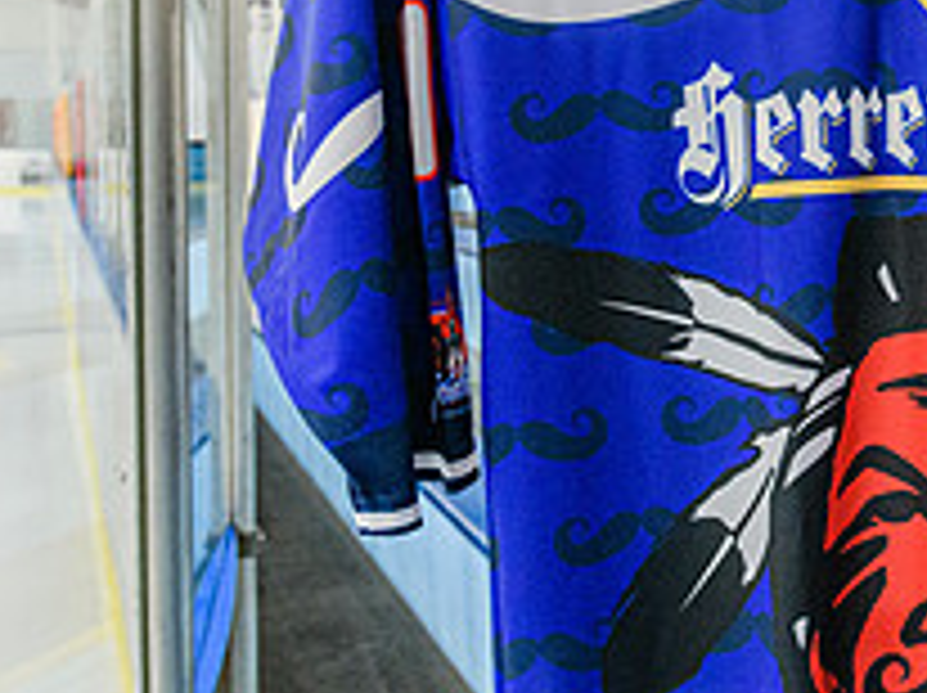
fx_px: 1739
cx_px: 904
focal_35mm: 65
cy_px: 160
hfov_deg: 28.2
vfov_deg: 22.3
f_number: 5.6
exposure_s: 1/160
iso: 3200
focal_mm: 24
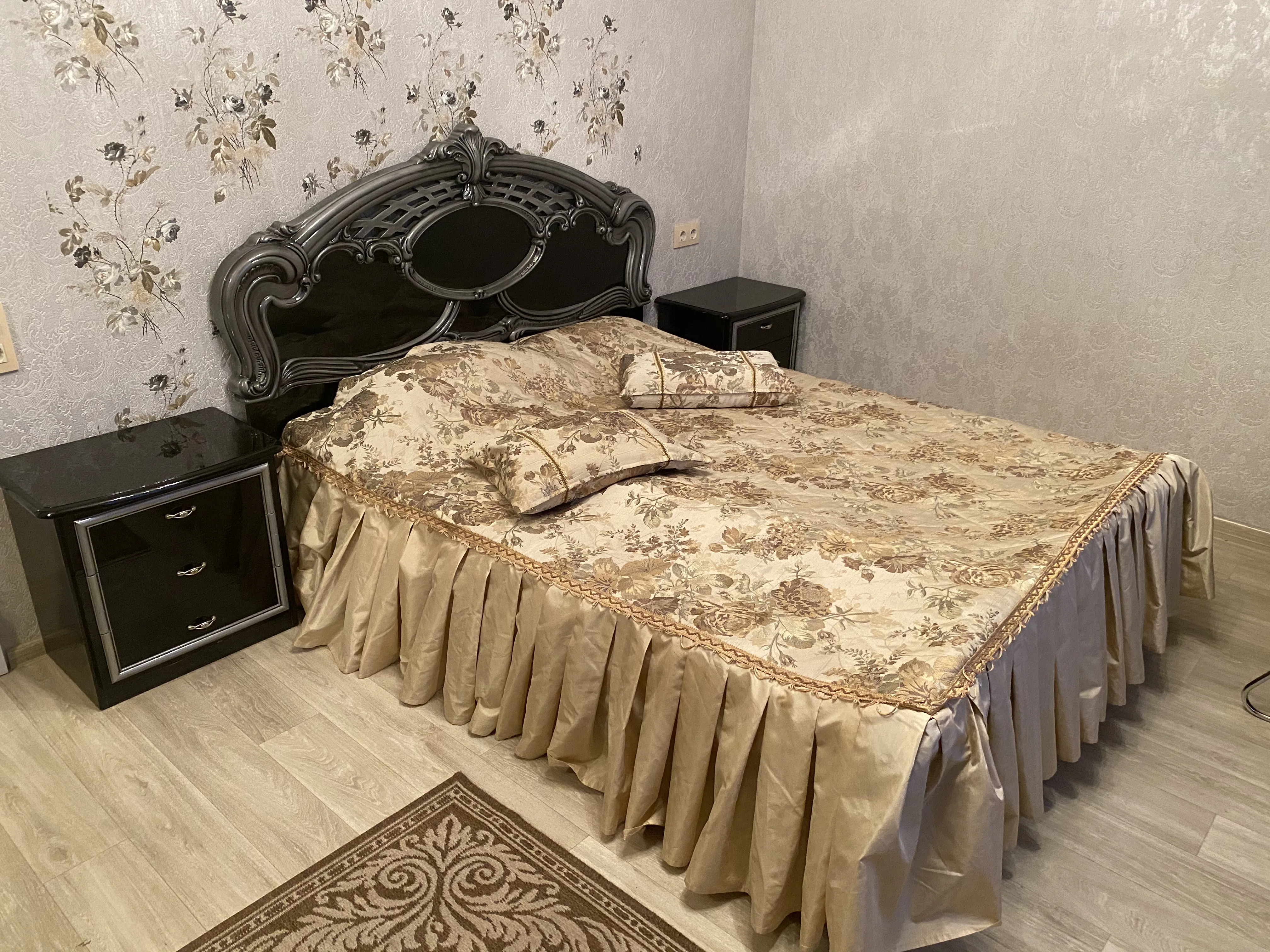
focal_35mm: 26
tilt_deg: -23.7
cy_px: 476
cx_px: 635
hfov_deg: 67.3
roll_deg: -1.3
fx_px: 954
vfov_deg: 53.1
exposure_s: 1/50
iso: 500
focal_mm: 4.25
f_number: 1.8
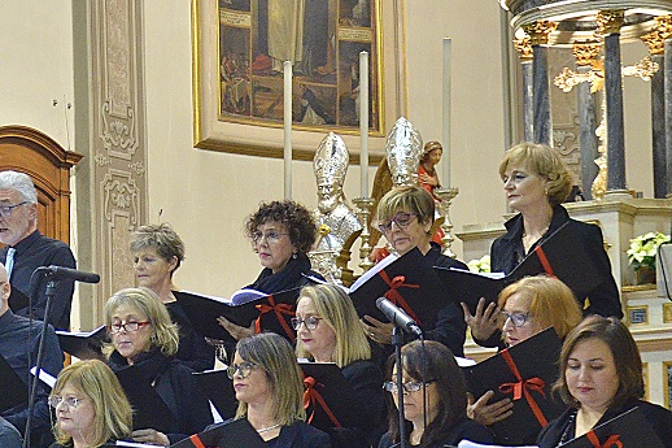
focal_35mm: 121
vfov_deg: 11.3
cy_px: 240
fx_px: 2258
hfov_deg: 16.5
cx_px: -43
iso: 1600
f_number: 5
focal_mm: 34
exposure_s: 1/20
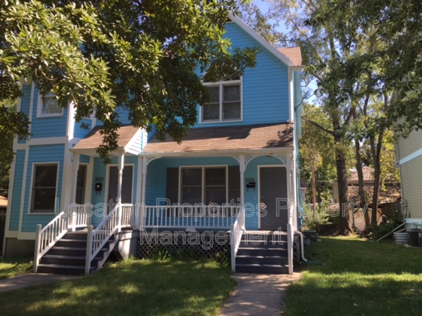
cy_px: 158
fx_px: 354
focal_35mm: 29
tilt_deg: +11.0
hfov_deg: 61.7
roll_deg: -1.6
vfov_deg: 48.2
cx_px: 211
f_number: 2.2
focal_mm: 4.15
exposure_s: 1/527
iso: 32
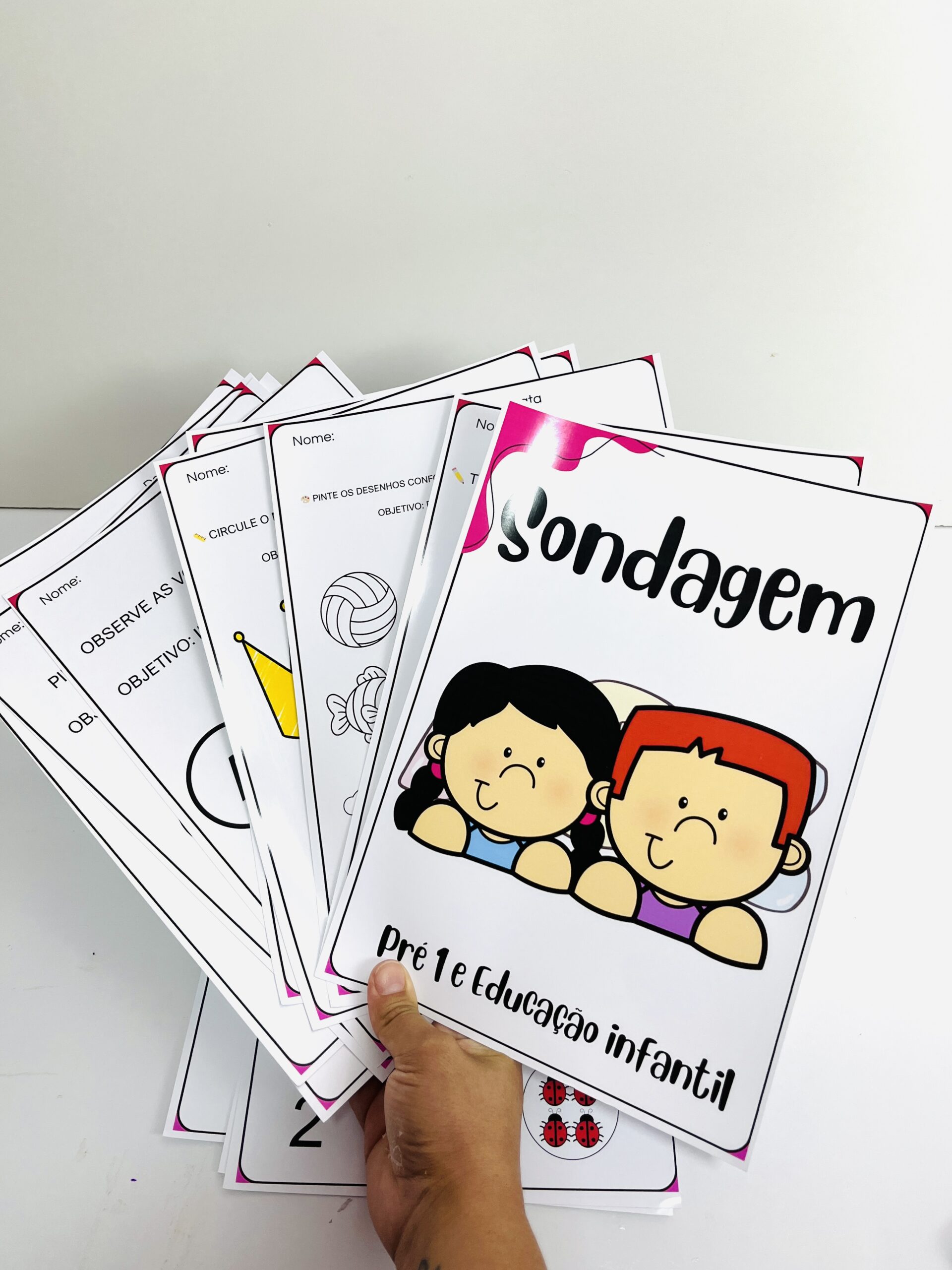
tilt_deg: -54.2
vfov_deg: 67.3
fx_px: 953
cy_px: 635
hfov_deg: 53.1
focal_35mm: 26
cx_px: 476
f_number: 1.6
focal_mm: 5.1
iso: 64
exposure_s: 1/120
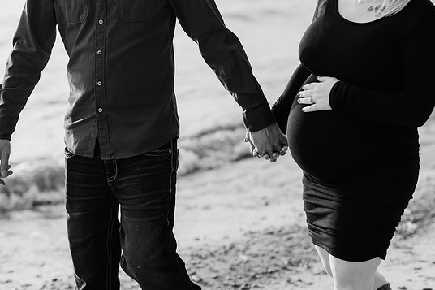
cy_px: 137
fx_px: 1111
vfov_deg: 14.9
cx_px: 221
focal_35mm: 92
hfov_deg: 22.1
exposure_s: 1/640
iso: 200
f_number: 2.8
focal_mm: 85
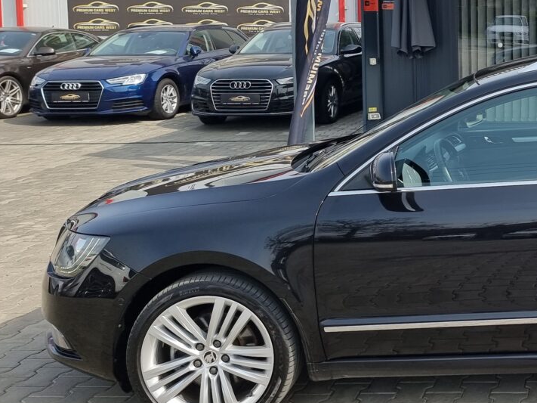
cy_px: 65
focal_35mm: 54
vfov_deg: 26.4
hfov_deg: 31.4
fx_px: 838
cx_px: 597
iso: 50
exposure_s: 1/621
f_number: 1.8
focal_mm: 6.7
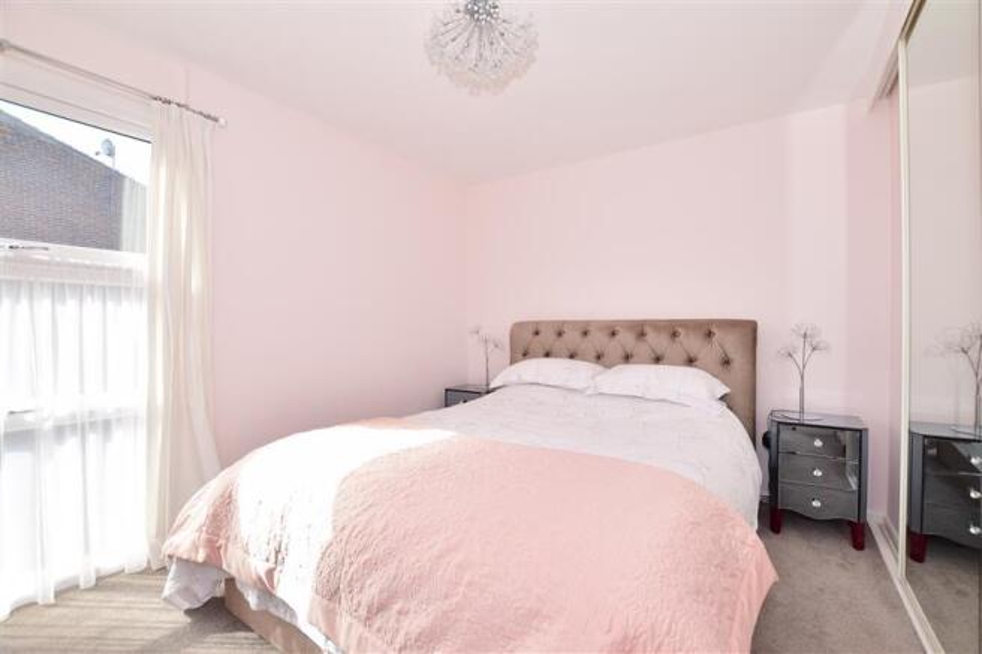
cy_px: 327
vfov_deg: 77.3
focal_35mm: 15
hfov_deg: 100.4
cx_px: 491
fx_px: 409
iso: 200
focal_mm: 10
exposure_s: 1/200
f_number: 7.1
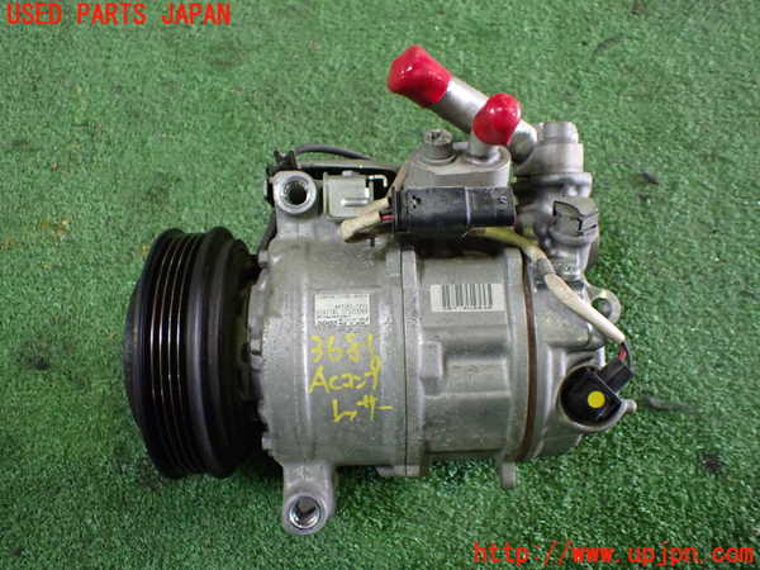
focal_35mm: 30
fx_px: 659
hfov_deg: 60.0
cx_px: 380
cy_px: 285
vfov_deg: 46.8
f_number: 2.3
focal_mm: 5.4
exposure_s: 1/80
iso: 800
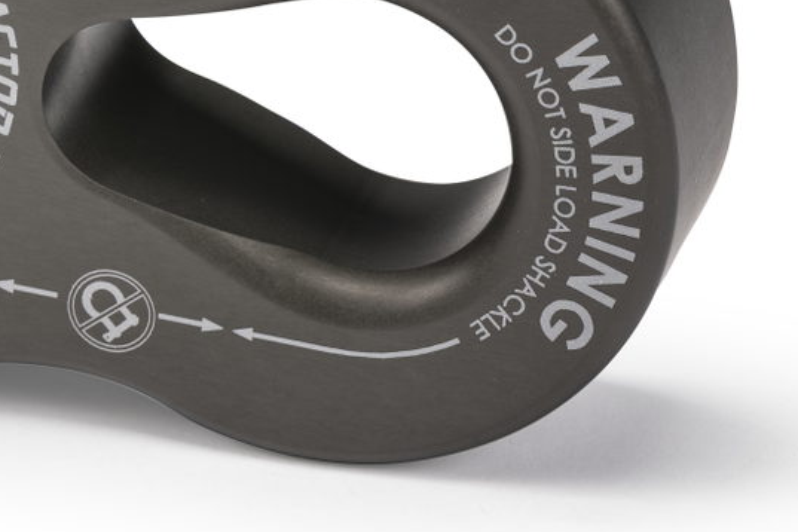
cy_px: -173
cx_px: 65
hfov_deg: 3.6
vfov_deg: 2.4
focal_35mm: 572
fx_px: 12678
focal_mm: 160
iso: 100
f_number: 11
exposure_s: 1/125
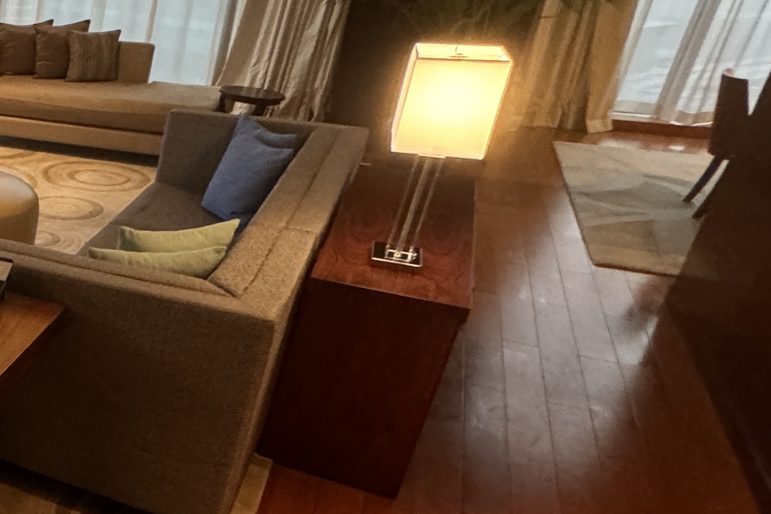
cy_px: 286
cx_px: -333
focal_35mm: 42
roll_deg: +1.1
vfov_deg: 31.9
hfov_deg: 30.5
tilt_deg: -23.1
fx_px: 899
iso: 400
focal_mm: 2.22
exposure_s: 1/50
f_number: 2.2
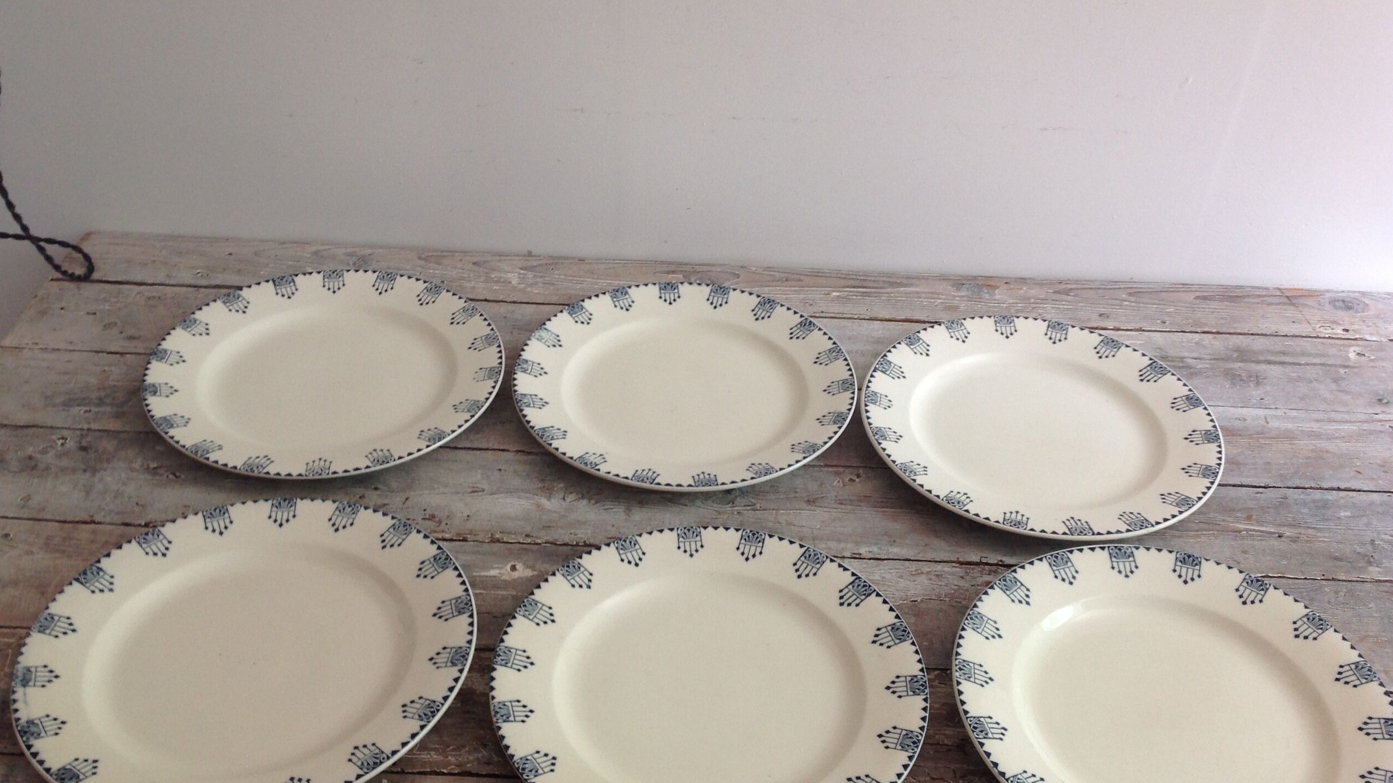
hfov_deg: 51.6
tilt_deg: -39.9
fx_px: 1440
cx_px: 707
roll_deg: -3.0
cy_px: 457
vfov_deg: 30.4
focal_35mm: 39
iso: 64
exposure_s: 1/15
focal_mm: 4.28
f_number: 2.4
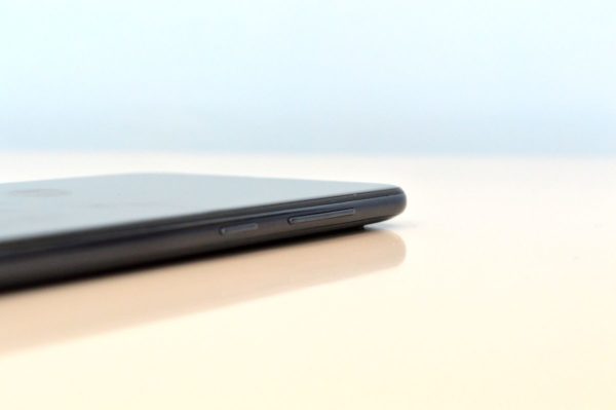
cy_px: 205
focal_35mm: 82
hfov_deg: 24.6
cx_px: 308
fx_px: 1410
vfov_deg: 16.5
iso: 1600
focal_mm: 55
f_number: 10
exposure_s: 1/80
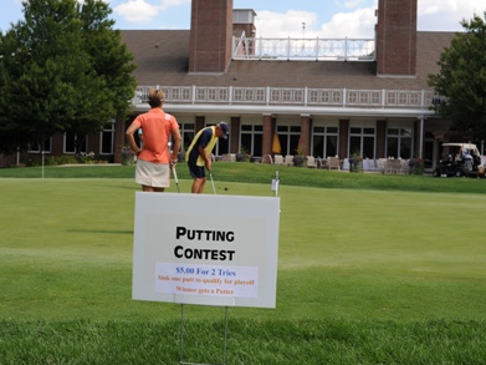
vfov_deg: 26.5
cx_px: 216
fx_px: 772
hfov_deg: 34.9
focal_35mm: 55
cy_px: 183
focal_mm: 50
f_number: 9
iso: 200
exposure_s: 1/320
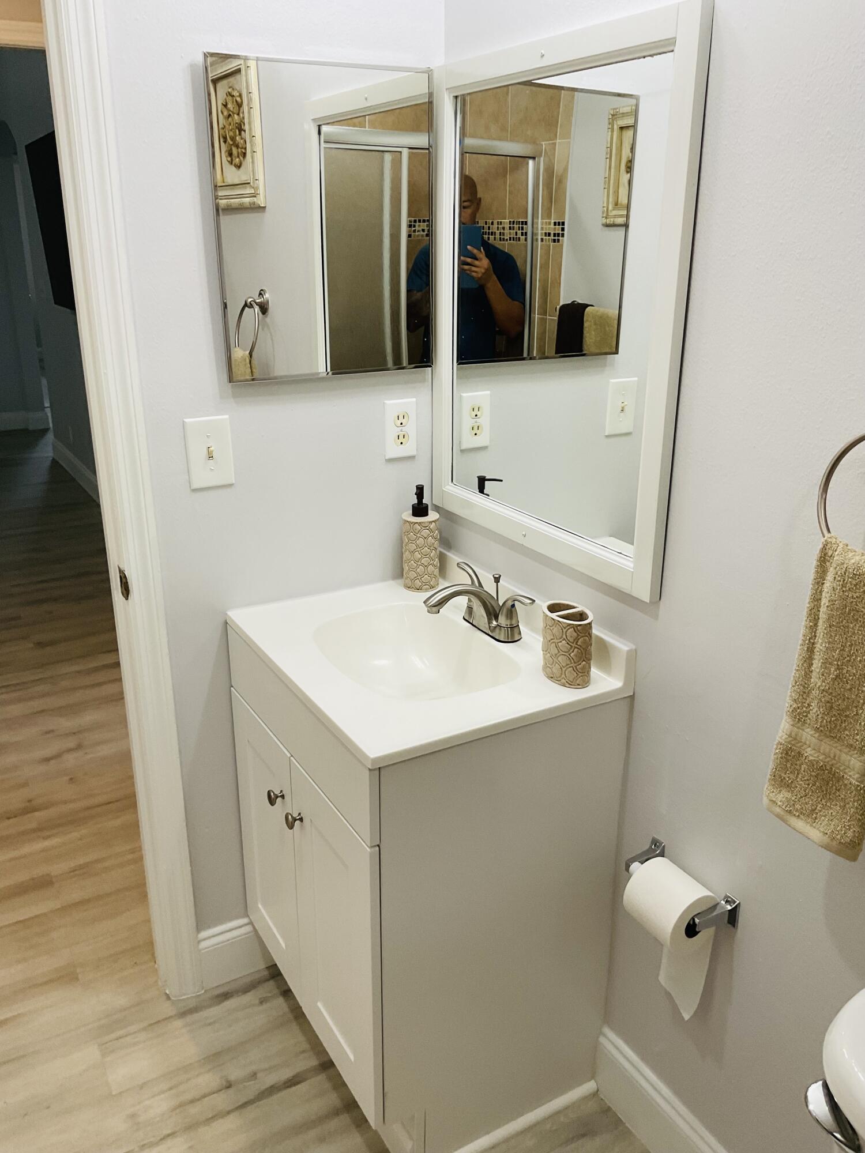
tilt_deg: -18.1
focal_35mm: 29
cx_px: 432
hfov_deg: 48.2
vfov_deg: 61.7
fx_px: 966
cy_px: 576
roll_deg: -1.0
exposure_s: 1/120
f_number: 1.8
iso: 64
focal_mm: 3
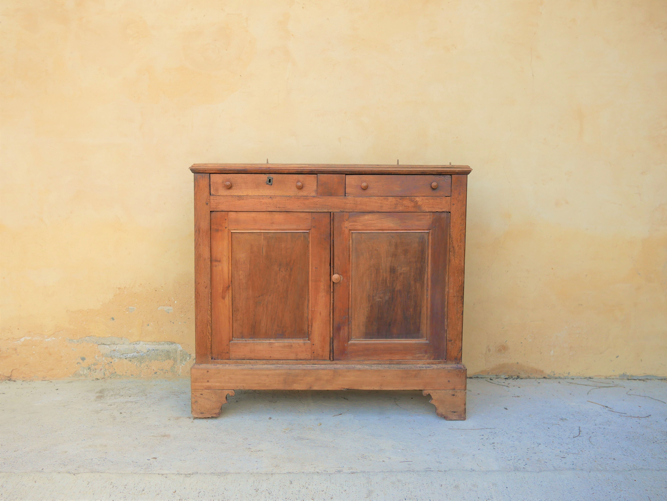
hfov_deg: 46.8
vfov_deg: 36.0
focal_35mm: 40
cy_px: 250
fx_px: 771
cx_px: 334
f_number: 2.8
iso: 200
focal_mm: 20
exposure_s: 1/250
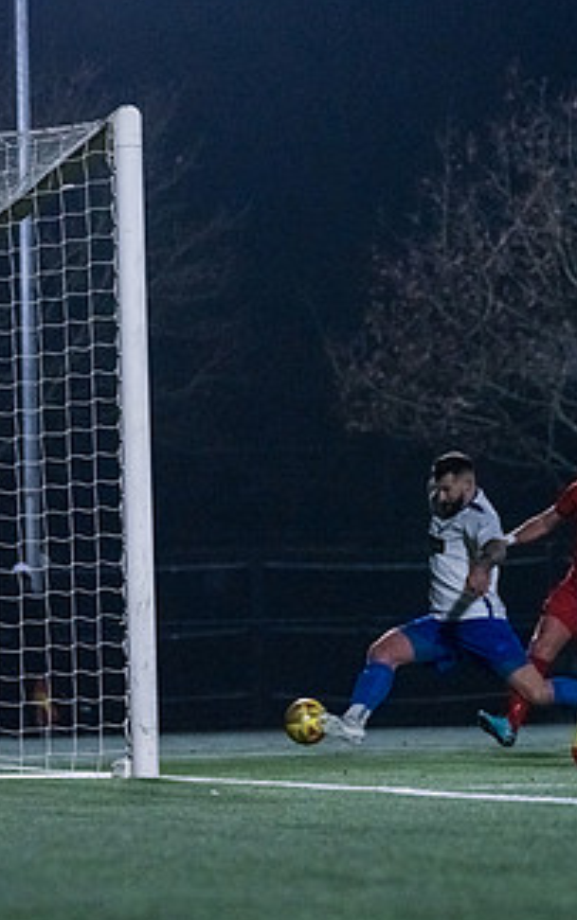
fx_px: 6555
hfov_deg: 5.0
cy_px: 397
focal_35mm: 261
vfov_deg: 8.0
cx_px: 375
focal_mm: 135
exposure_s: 1/800
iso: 5000
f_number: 5
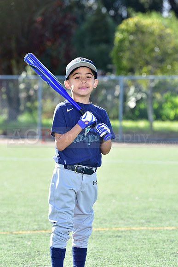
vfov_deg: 13.2
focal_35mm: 155
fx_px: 1149
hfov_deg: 8.9
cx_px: 89
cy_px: 134
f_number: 5.6
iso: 100
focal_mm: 155
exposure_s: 1/125
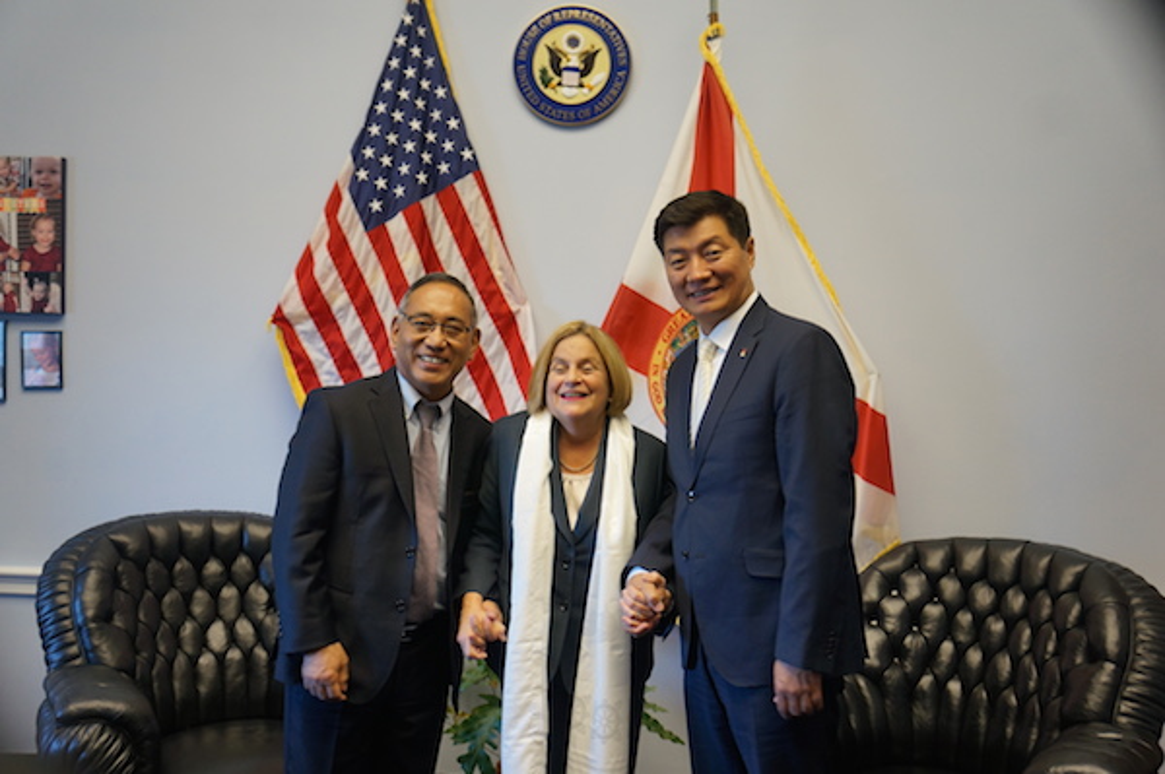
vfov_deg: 38.3
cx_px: 582
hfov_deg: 55.1
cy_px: 387
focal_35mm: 34
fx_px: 1116
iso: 400
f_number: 4
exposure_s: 1/60
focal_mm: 23
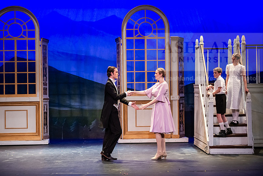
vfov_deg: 14.0
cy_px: 88
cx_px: 132
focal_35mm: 98
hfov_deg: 20.8
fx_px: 716
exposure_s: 1/250
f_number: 3.2
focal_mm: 98
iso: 4000
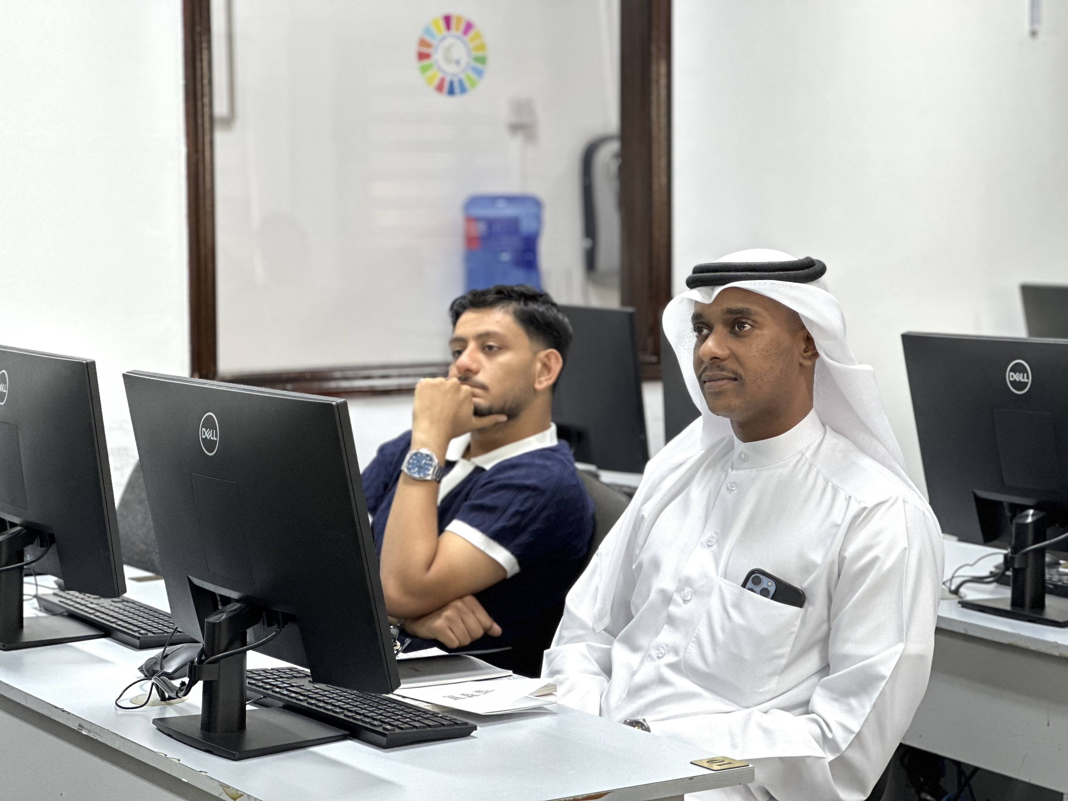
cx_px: 534
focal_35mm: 77
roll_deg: +0.3
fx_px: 2376
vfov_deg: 19.1
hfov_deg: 25.3
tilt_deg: -4.5
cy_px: 400
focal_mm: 9
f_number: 2.8
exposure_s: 1/33
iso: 160
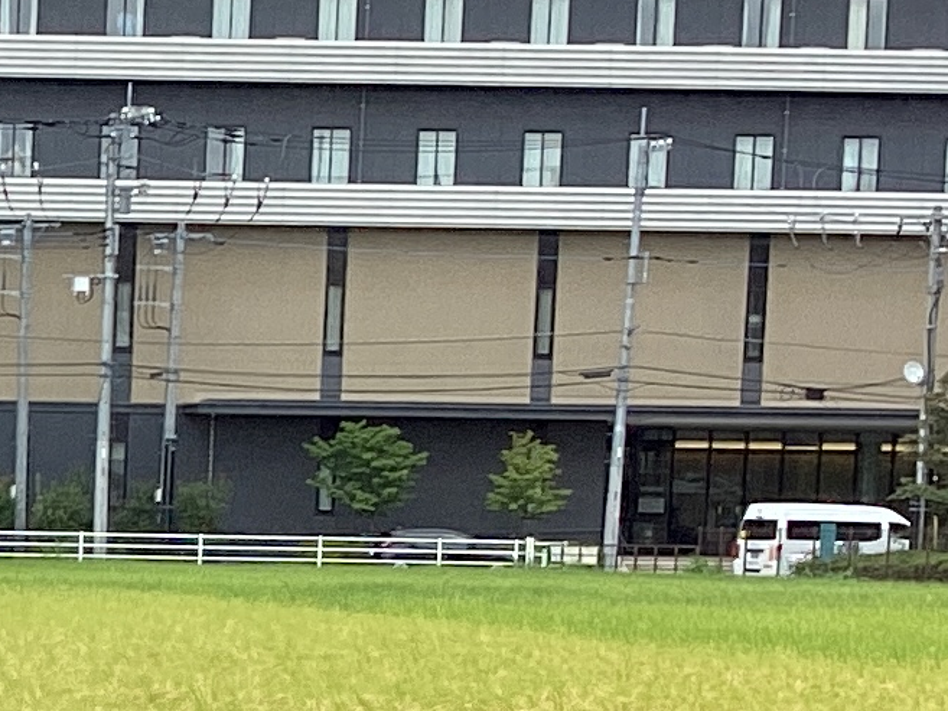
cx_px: -457
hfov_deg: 12.2
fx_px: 4218
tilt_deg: -3.9
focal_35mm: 154
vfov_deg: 9.4
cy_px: 999
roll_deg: -1.5
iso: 25
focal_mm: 3.3
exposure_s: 1/509
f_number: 2.4
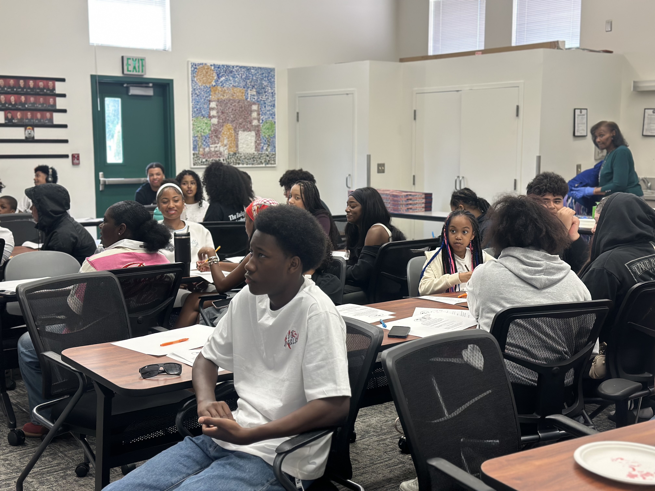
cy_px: 246
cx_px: 328
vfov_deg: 30.3
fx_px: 908
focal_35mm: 48
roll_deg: +0.4
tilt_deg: -6.9
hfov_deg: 39.7
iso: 160
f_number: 1.78
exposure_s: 1/60
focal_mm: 6.86
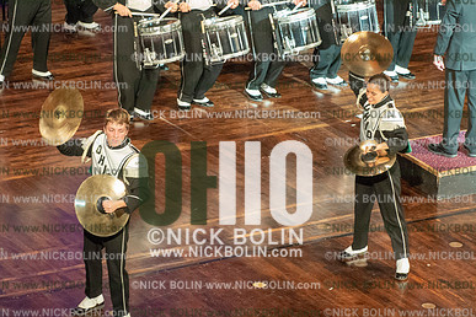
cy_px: 199
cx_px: 225
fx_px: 3067
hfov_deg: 8.9
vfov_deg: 5.9
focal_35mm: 232
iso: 8000
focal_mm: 155
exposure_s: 1/200
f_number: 5.6
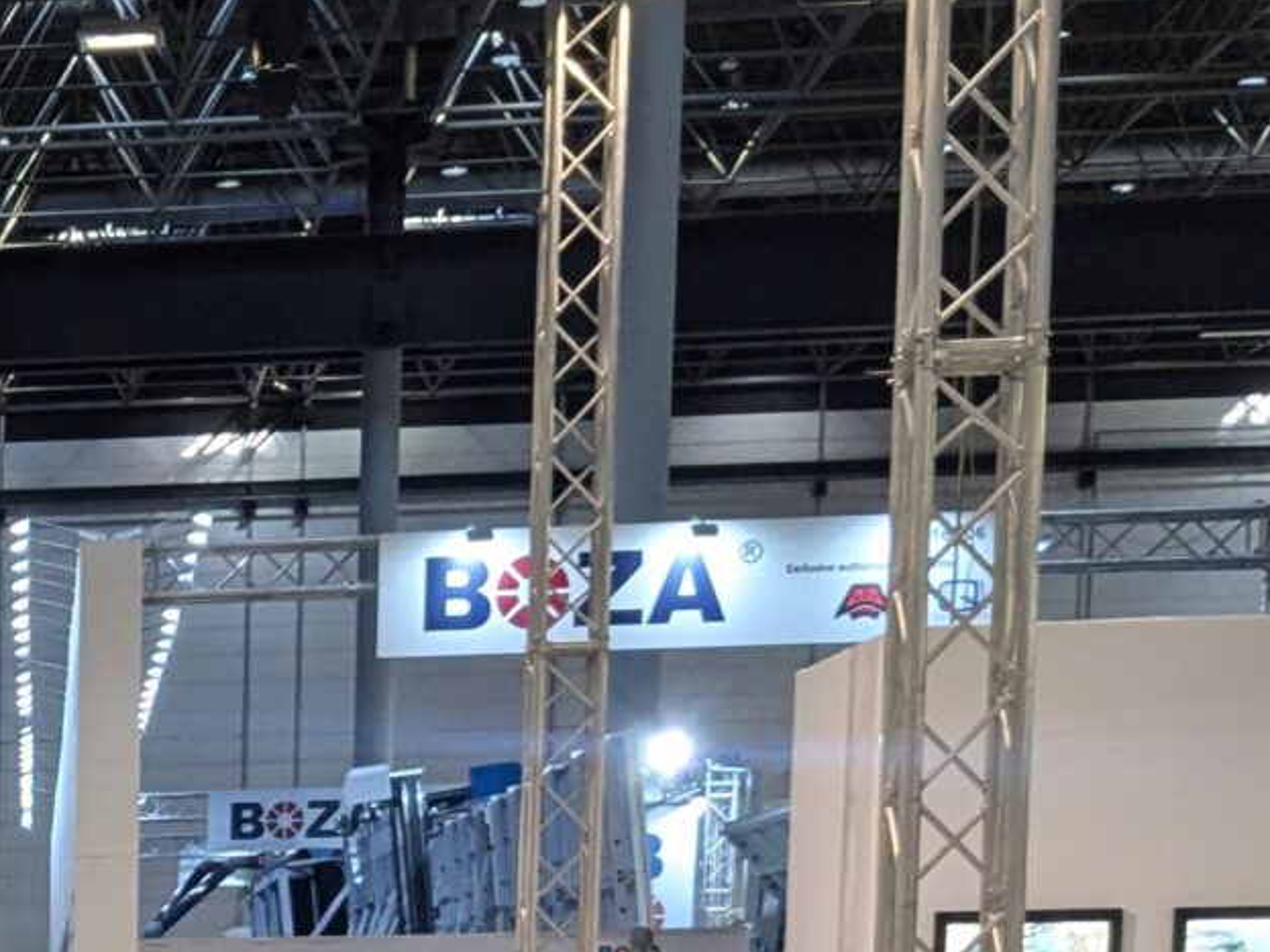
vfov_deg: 12.2
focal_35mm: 111
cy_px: 1721
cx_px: -736
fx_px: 4072
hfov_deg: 16.0
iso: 57
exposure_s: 1/141
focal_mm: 4.38
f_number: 1.73
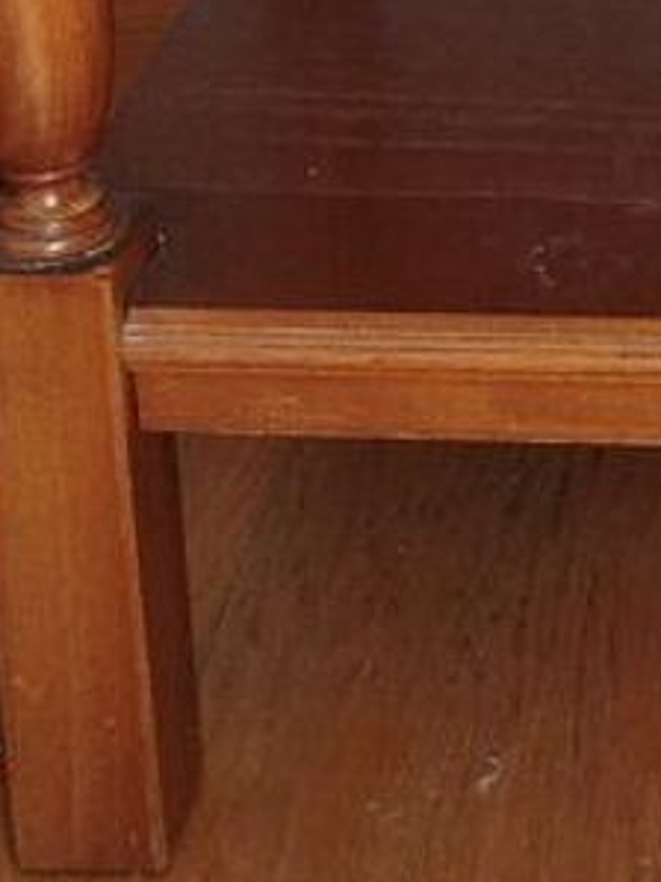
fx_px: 2726
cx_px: 741
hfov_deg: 13.5
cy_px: -521
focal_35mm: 107
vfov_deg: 16.4
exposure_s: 1/50
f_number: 1.7
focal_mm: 5.31
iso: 160
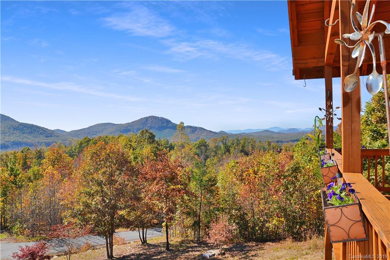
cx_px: 195
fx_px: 276
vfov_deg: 50.4
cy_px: 130
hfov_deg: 70.5
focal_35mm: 26
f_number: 11
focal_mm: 17
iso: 100
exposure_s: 1/200
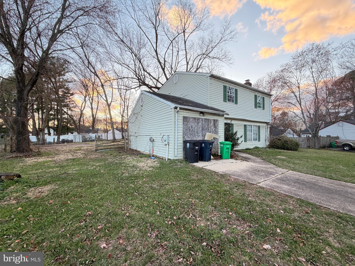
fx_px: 144
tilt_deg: +1.6
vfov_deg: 85.7
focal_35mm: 14
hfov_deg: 102.1
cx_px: 178
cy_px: 133
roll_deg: -0.6
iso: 160
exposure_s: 1/121
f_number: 2.2
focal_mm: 2.22
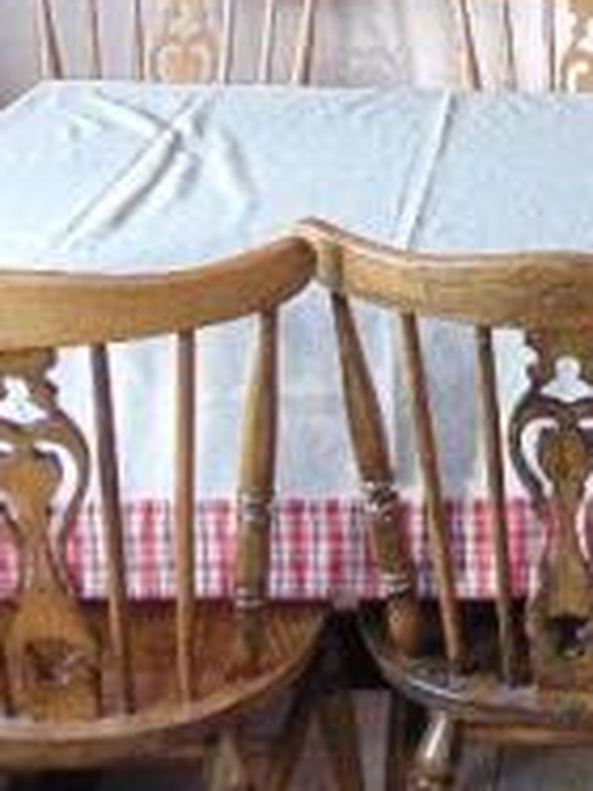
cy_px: -112
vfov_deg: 23.3
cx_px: 693
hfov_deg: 18.0
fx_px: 1784
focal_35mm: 78
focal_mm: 4.5
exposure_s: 1/30
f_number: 3
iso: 100
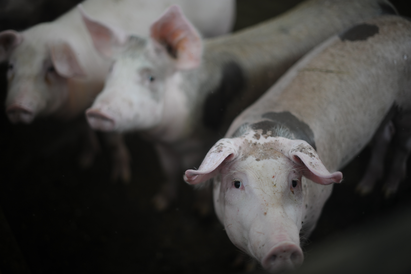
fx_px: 570
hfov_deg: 39.6
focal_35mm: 50
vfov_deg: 27.0
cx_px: 206
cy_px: 137
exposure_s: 1/250
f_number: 1.4
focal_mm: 50
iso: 200
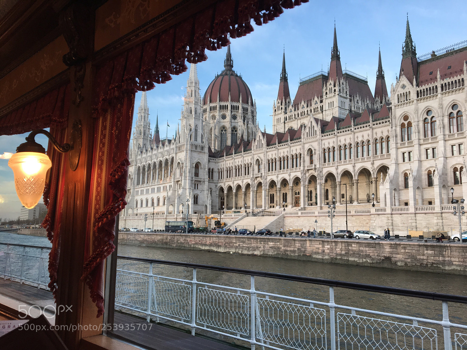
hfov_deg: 61.7
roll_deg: -1.3
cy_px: 175
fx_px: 391
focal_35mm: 29
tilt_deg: +8.1
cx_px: 234
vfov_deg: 48.2
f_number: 2.2
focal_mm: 4.15
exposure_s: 1/100
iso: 40
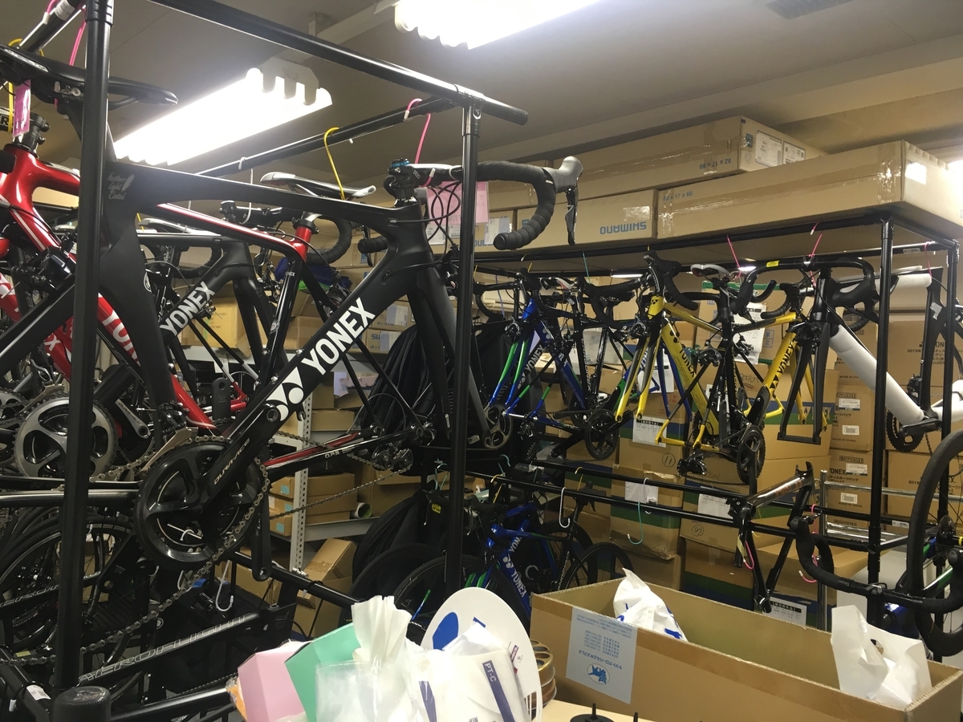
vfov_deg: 48.2
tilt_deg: -1.2
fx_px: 807
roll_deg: -3.0
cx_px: 482
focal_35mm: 29
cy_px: 361
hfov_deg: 61.7
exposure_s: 1/30
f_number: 2.2
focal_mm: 4.15
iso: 50
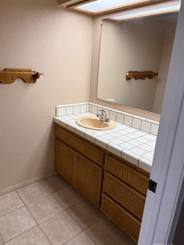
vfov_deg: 69.4
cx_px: 90
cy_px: 122
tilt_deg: -16.7
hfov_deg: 54.9
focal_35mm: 25
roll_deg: -3.5
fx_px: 177
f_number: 1.78
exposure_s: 1/30
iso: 1250
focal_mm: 6.76
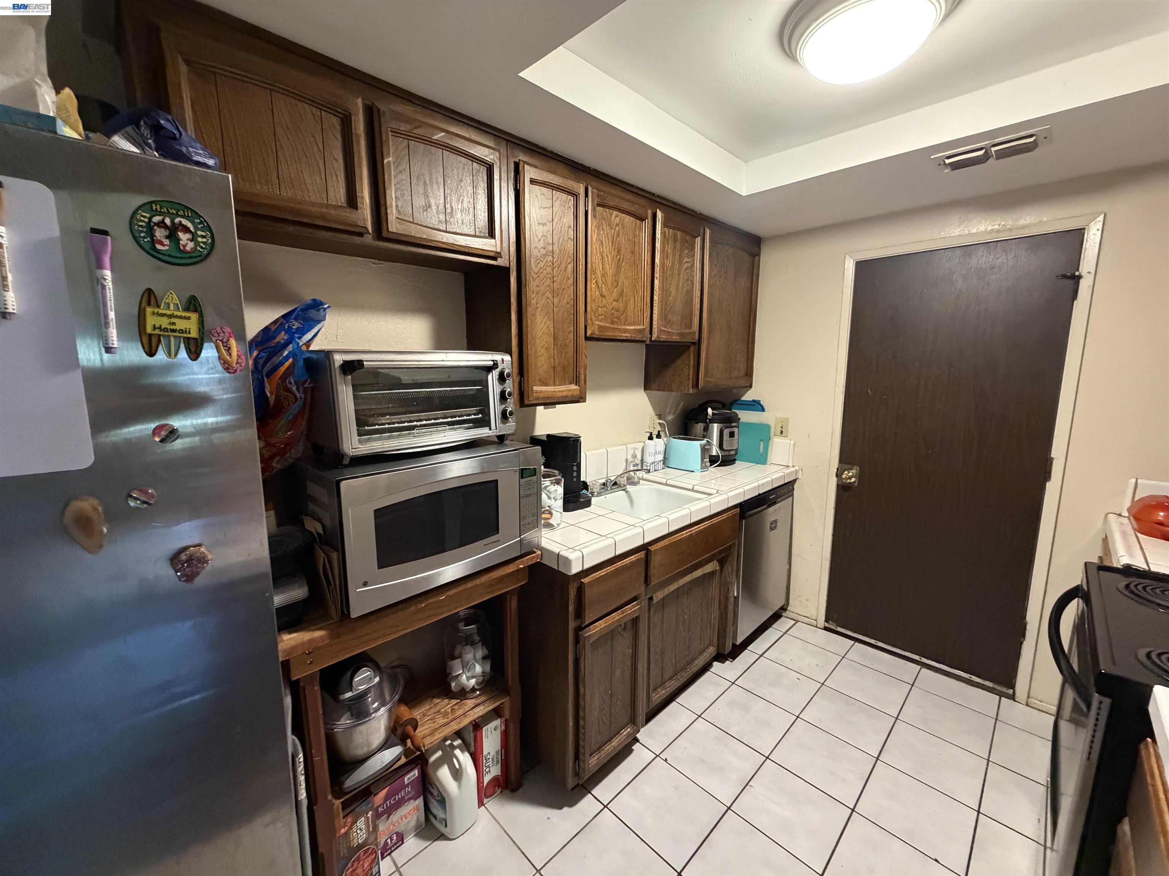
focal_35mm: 14
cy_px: 438
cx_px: 584
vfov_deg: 85.7
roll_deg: +0.0
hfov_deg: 102.1
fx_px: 473
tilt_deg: -8.4
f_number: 2.2
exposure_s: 1/60
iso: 640
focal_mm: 2.22
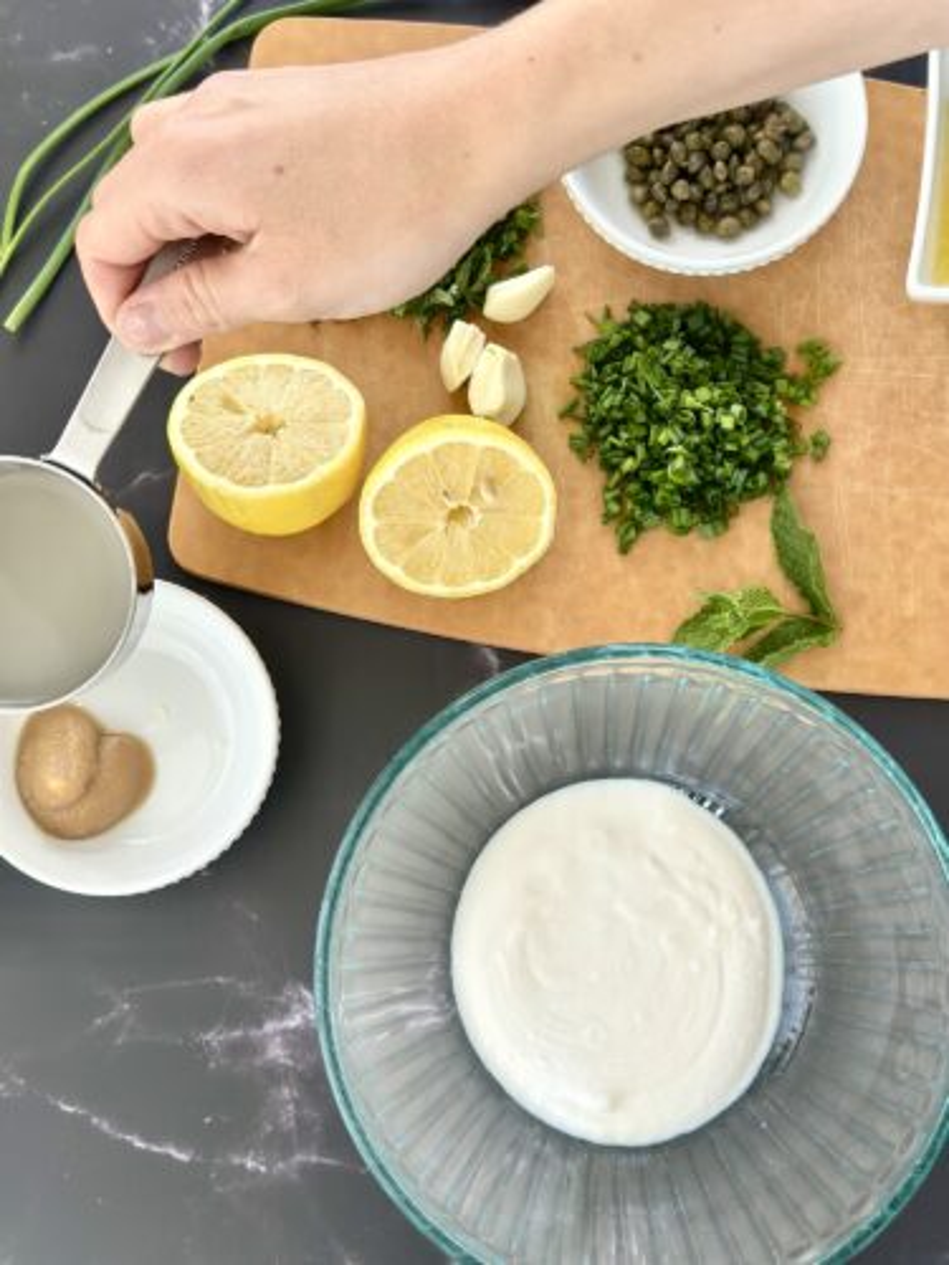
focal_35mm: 48
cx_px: 474
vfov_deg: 39.7
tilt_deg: -81.8
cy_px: 632
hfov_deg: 30.3
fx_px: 1755
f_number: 1.78
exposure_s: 1/100
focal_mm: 6.86
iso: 125
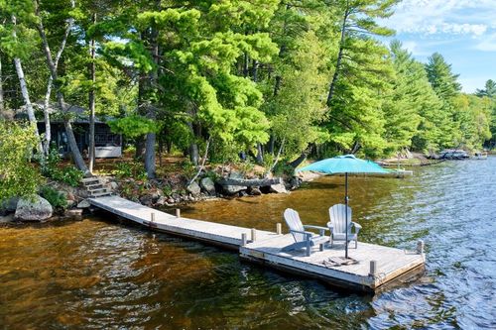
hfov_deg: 65.5
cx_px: 248
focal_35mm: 28
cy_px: 165
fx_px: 386
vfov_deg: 46.4
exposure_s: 1/240
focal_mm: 14.45
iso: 100
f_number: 2.8
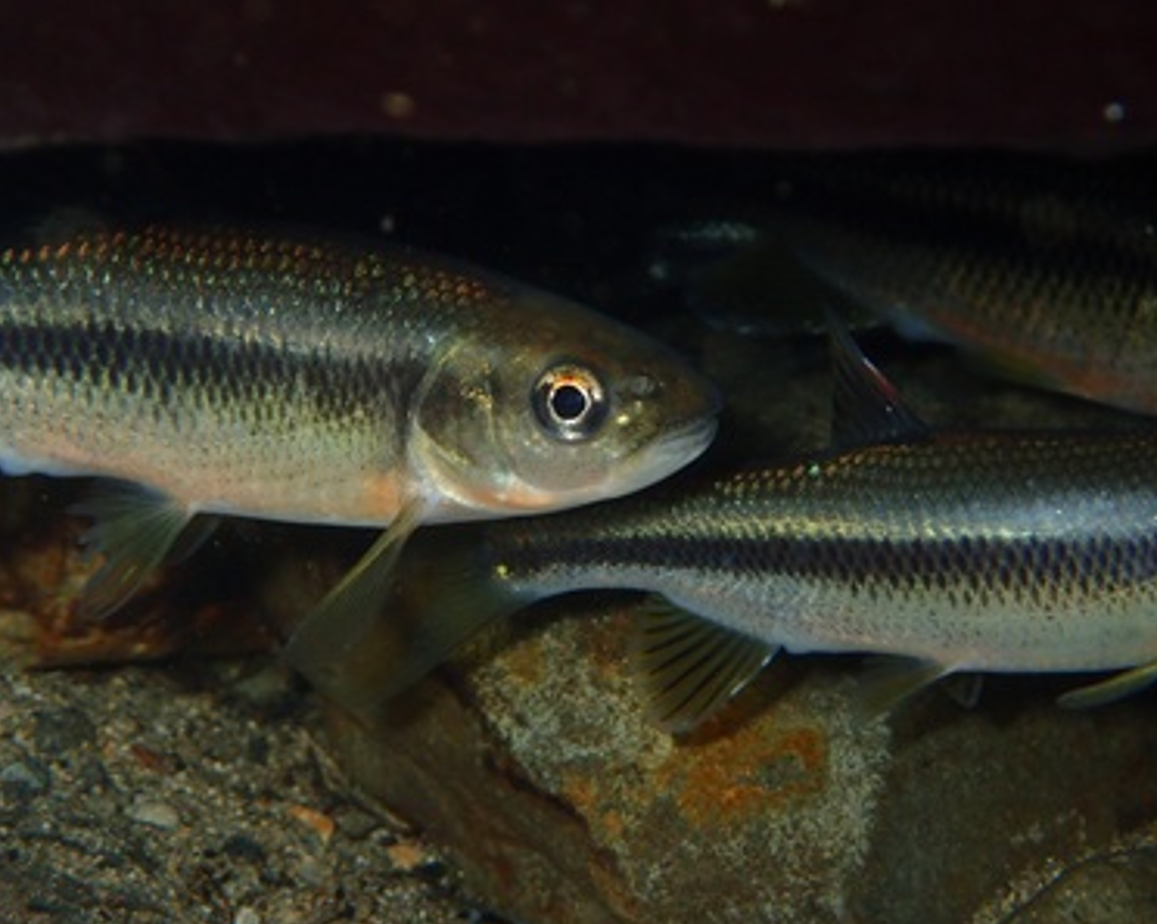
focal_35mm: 105
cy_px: 464
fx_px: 3593
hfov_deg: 18.3
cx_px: 563
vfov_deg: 14.7
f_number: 6.3
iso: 320
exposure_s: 1/200
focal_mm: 18
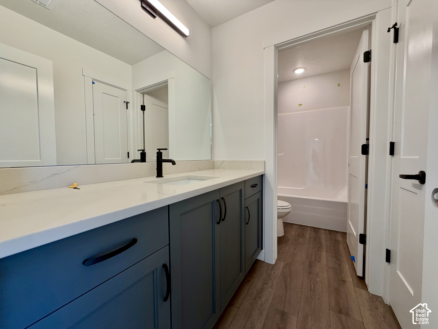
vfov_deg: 85.7
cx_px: 219
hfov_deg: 102.1
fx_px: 177
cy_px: 164
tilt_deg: -2.6
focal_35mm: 14
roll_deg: +0.7
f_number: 2.2
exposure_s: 1/120
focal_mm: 2.22
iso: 160
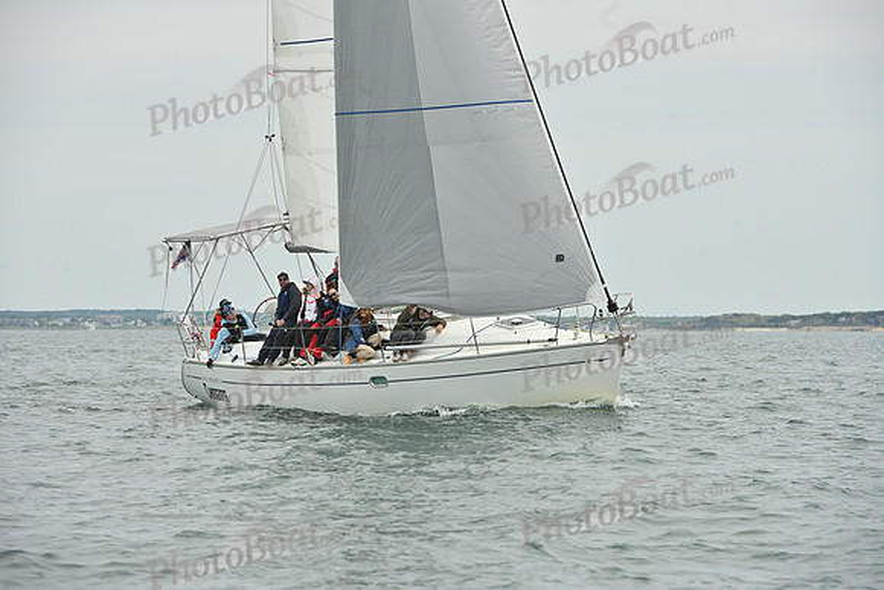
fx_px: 4912
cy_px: 295
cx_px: 442
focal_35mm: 200
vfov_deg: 6.9
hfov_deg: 10.3
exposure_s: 1/1000
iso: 320
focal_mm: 200
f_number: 10
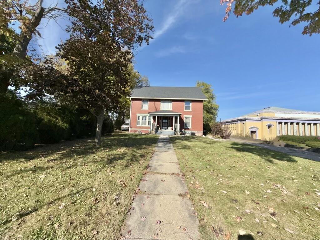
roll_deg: -2.8
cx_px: 160
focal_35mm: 14
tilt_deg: +4.8
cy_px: 120
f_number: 2.2
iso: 16
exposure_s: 1/2237
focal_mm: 2.22
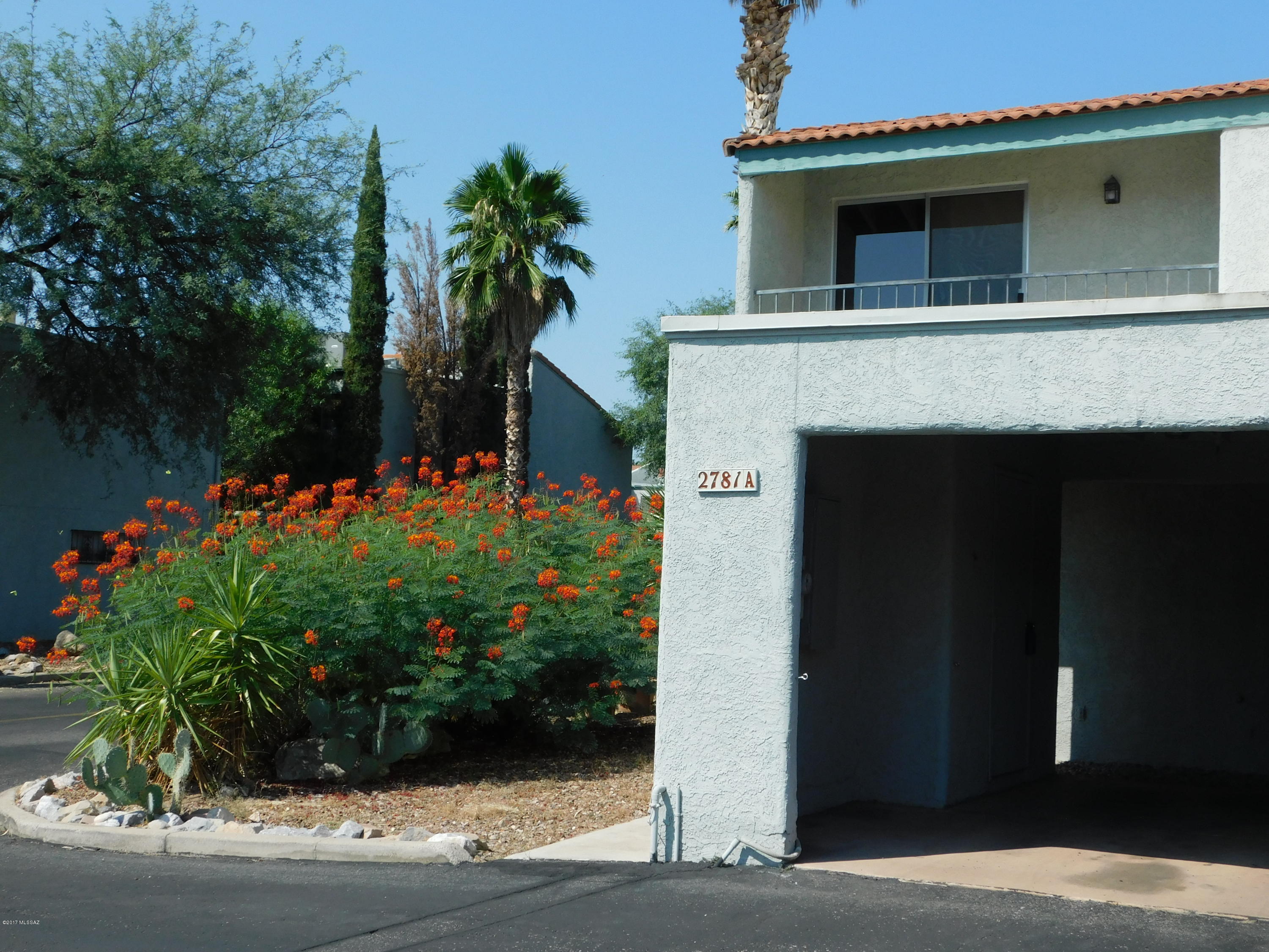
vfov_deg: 32.2
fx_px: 1650
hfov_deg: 42.1
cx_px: 634
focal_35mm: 45
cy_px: 476
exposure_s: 1/1250
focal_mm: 8
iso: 125
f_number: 3.7
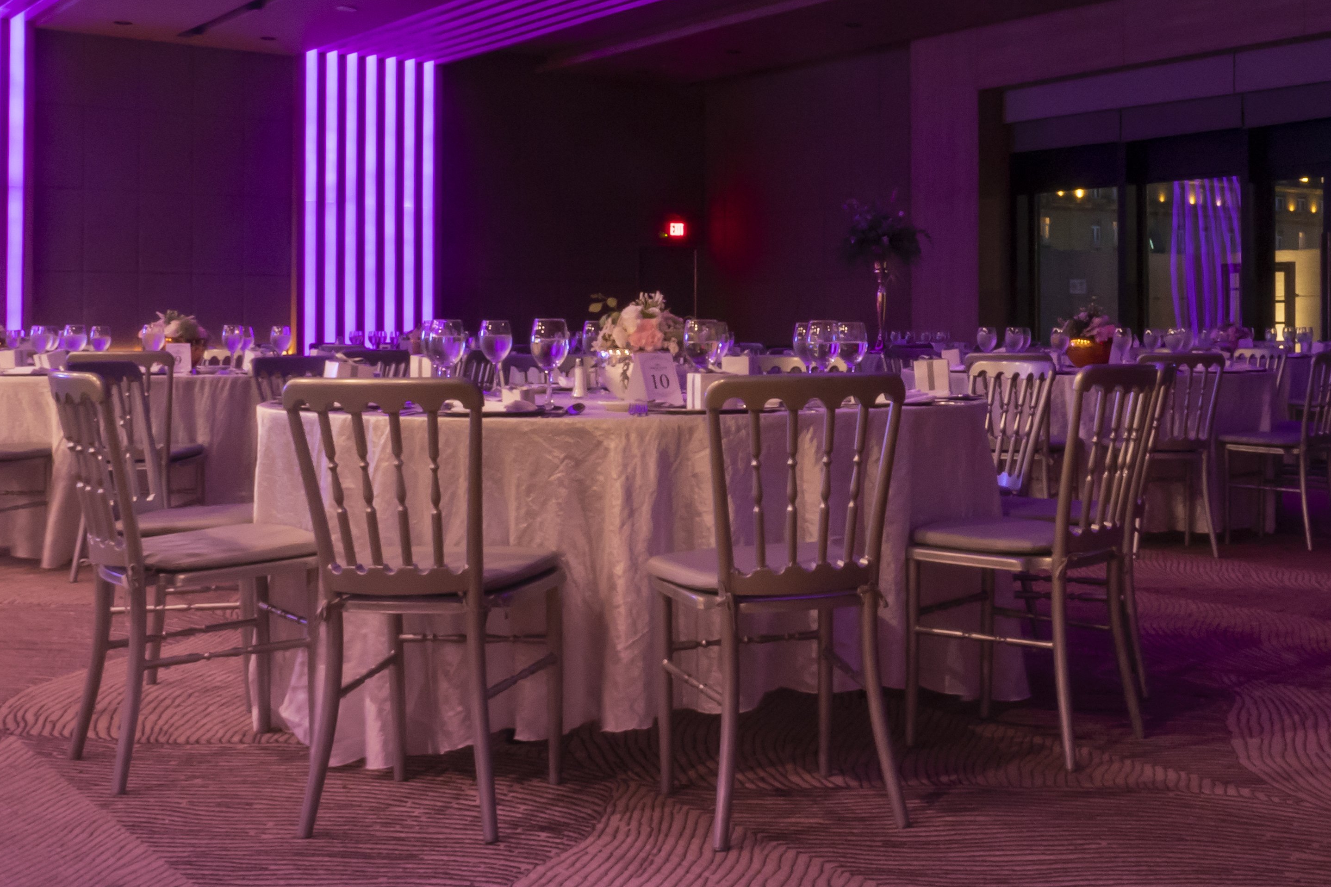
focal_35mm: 45
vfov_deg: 29.7
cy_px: 304
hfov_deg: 42.6
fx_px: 1664
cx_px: 959
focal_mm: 12
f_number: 20
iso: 800
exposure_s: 6
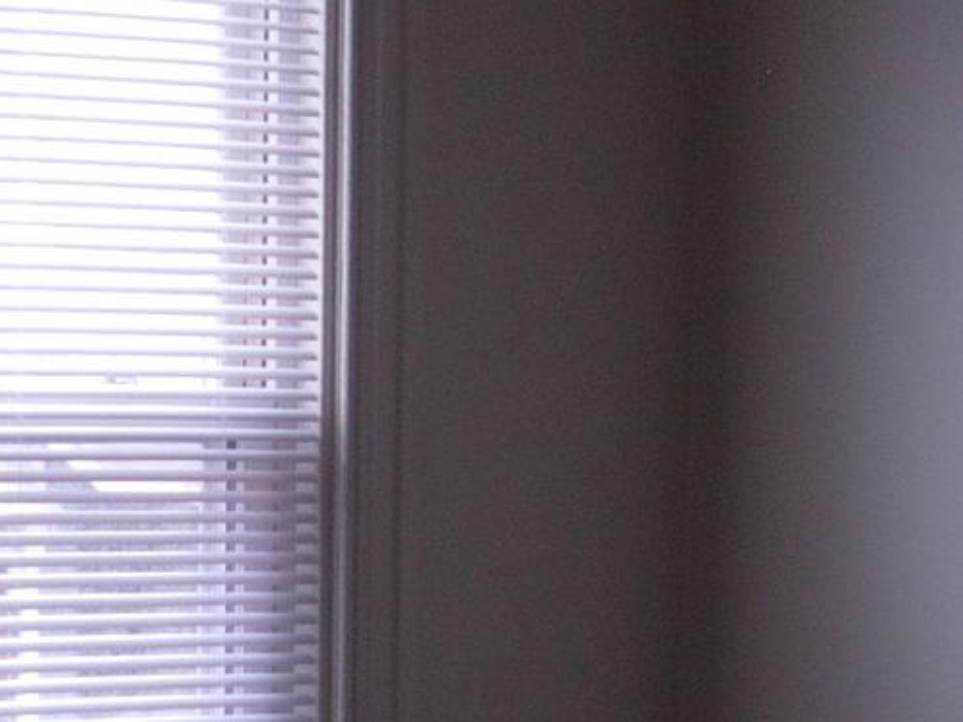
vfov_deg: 9.2
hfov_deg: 12.5
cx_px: 179
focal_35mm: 157
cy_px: 1097
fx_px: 4368
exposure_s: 1/102
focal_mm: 7.8
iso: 64
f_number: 2.8
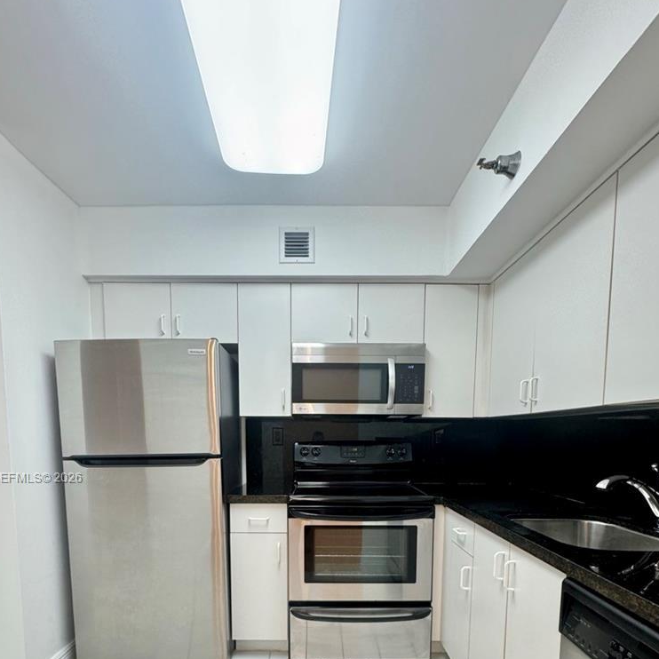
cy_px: 479
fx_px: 431
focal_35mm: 20
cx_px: 317
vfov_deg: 70.7
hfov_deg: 74.8
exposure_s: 1/120
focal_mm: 2.22
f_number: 2.2
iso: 200
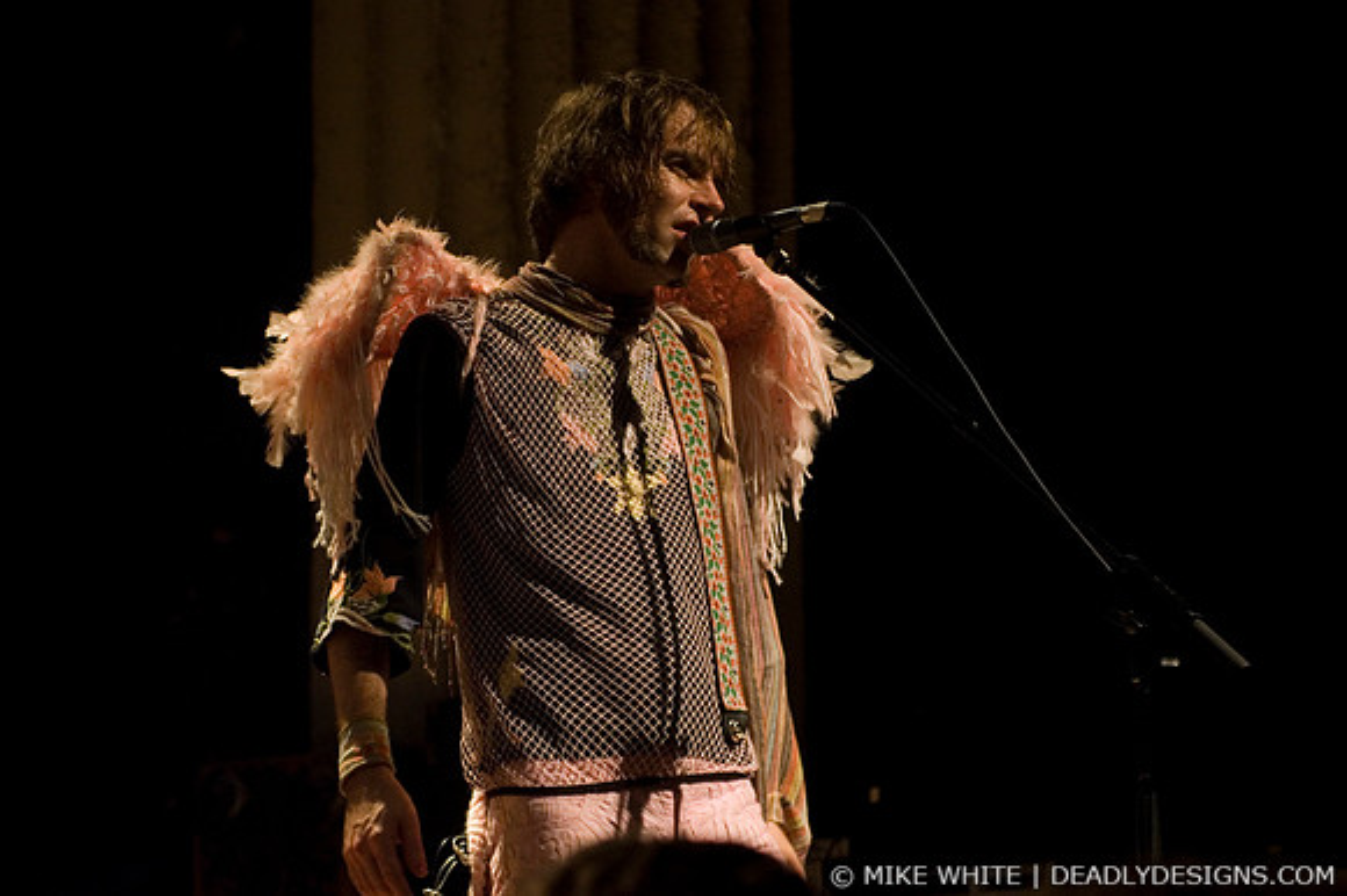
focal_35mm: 105
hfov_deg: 19.5
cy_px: 448
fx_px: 3926
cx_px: 674
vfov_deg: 13.0
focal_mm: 70
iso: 800
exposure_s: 1/60
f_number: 2.8
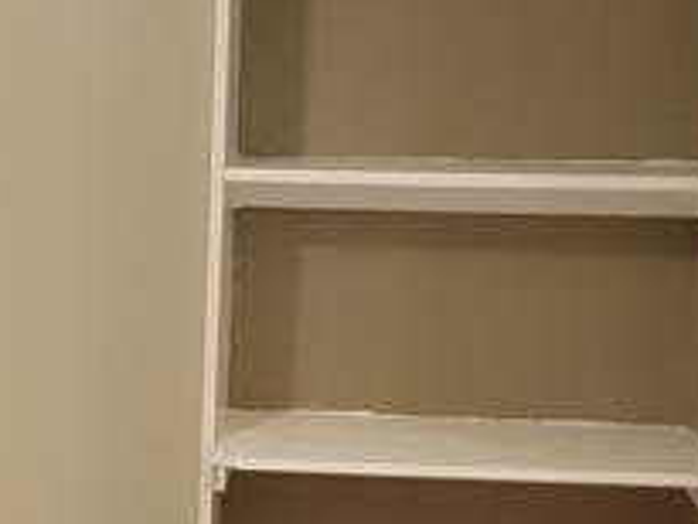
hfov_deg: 15.7
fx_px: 2421
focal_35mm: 120
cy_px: 480
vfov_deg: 12.3
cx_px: -180
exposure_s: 1/40
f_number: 1.8
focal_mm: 6.7
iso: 500
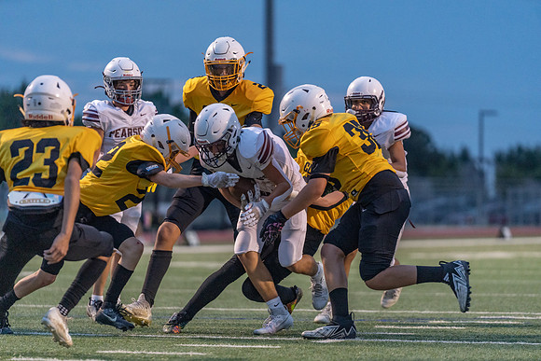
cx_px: 270
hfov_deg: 10.3
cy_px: 180
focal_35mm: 200
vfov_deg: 6.9
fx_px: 3006
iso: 4000
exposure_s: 1/1250
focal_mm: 200
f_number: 2.8
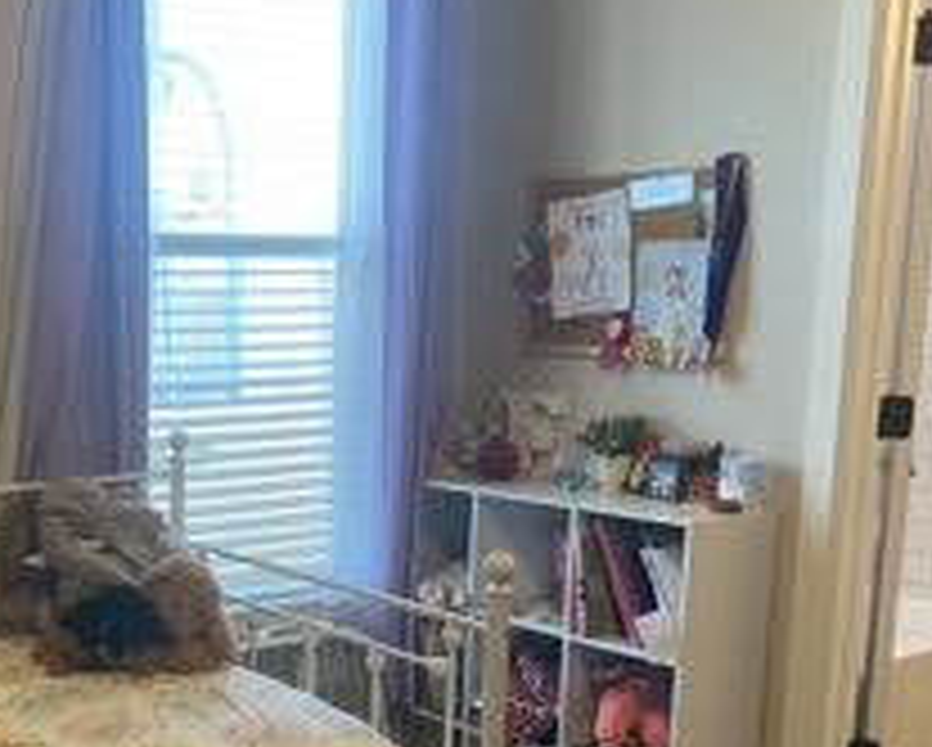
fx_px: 1353
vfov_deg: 30.3
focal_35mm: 49
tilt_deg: -13.2
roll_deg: +0.1
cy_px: 576
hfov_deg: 36.4
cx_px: 153
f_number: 1.8
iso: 80
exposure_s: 1/60
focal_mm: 4.25
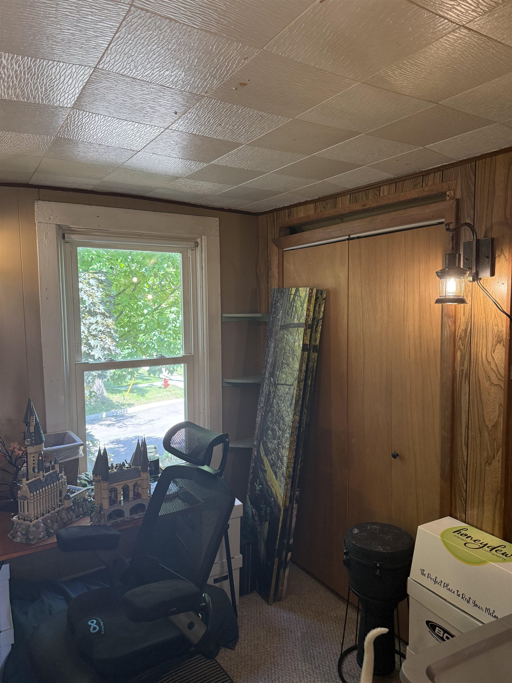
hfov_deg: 56.8
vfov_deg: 71.6
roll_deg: +0.7
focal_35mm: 24
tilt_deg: -4.5
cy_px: 342
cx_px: 256
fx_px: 473
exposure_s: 1/120
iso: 250
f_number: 1.78
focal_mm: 6.76
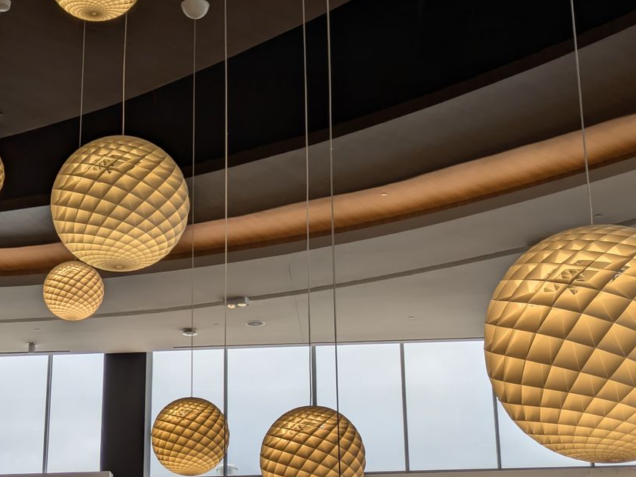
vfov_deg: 18.7
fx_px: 1452
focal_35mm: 79
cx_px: 300
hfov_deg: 24.7
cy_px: 202
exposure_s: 1/550
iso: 51
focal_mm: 5.43
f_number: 1.89
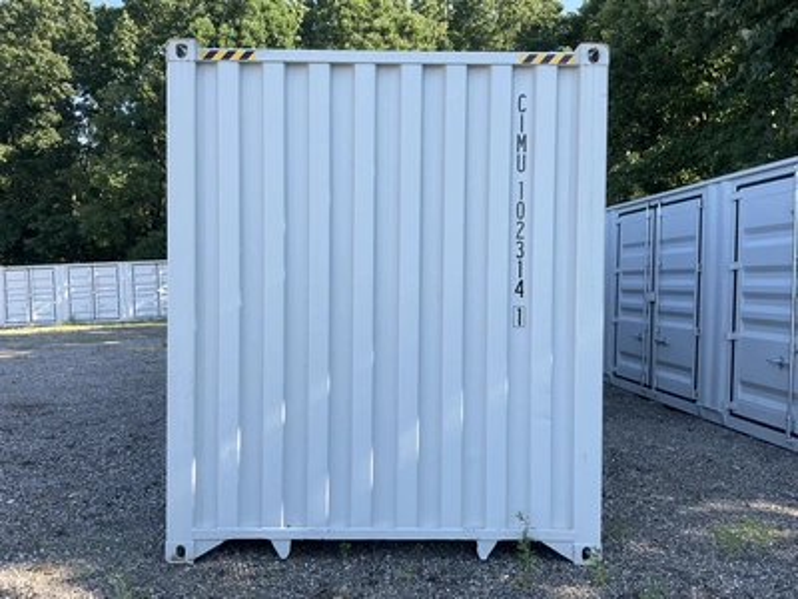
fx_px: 669
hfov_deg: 61.7
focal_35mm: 29
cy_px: 300
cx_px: 399
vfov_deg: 48.2
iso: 25
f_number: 1.8
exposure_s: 1/482
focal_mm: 3
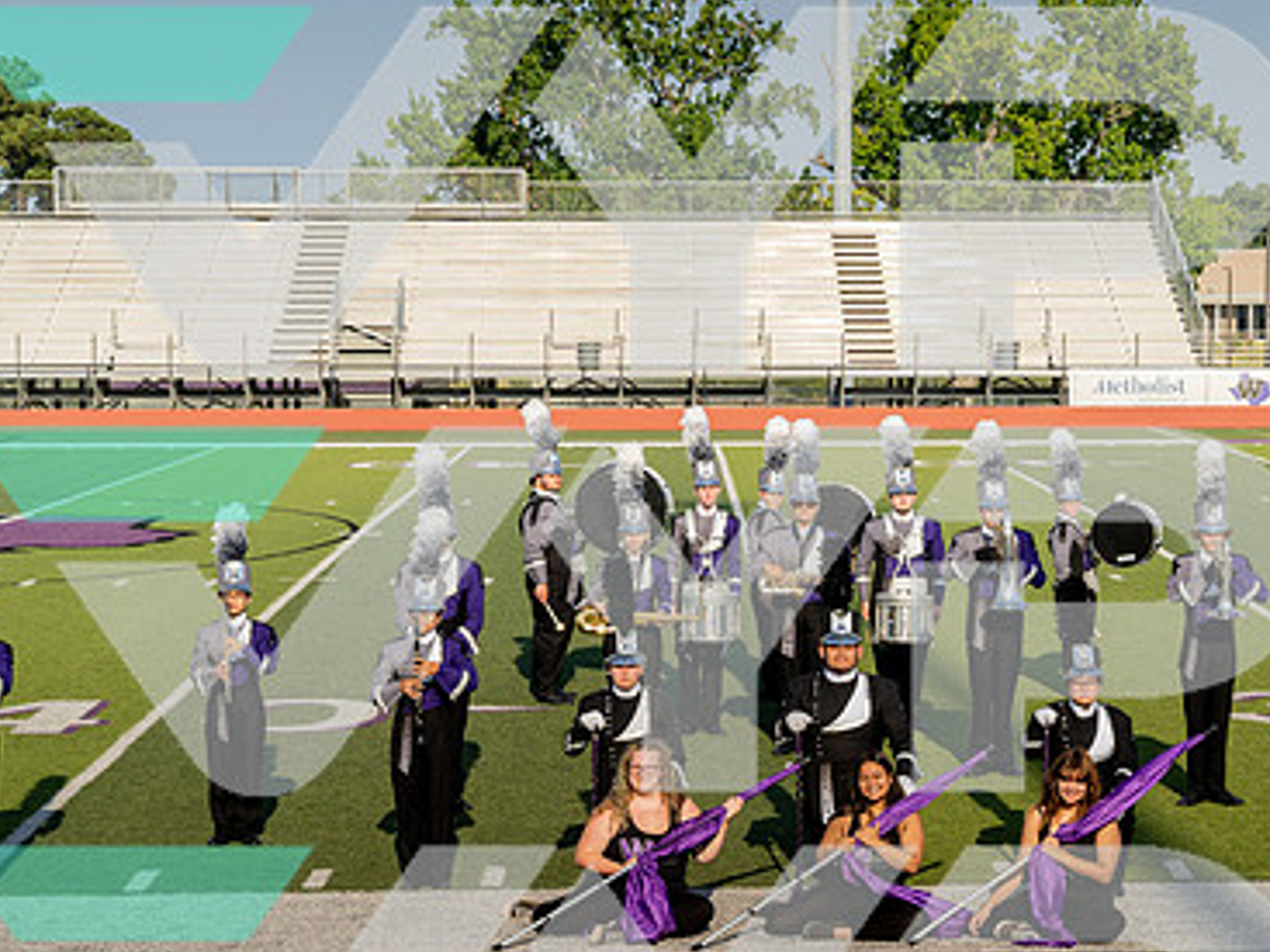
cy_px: 588
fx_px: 3484
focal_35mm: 95
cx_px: 879
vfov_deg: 15.5
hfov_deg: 20.6
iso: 200
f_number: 8
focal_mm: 60
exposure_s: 1/400
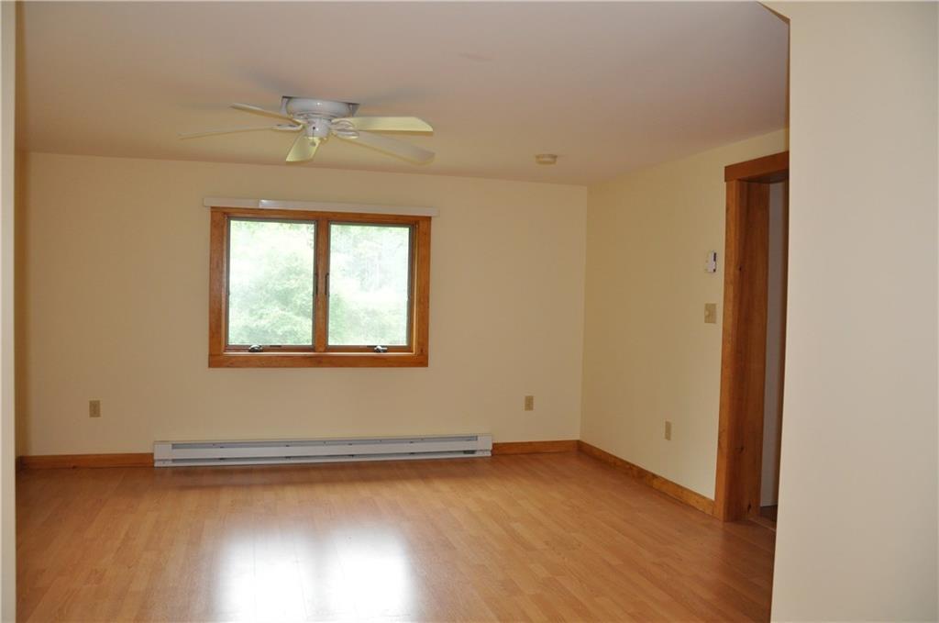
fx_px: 703
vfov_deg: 47.8
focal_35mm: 27
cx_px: 470
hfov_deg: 67.5
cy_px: 312
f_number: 3.5
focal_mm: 18
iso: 800
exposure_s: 1/80
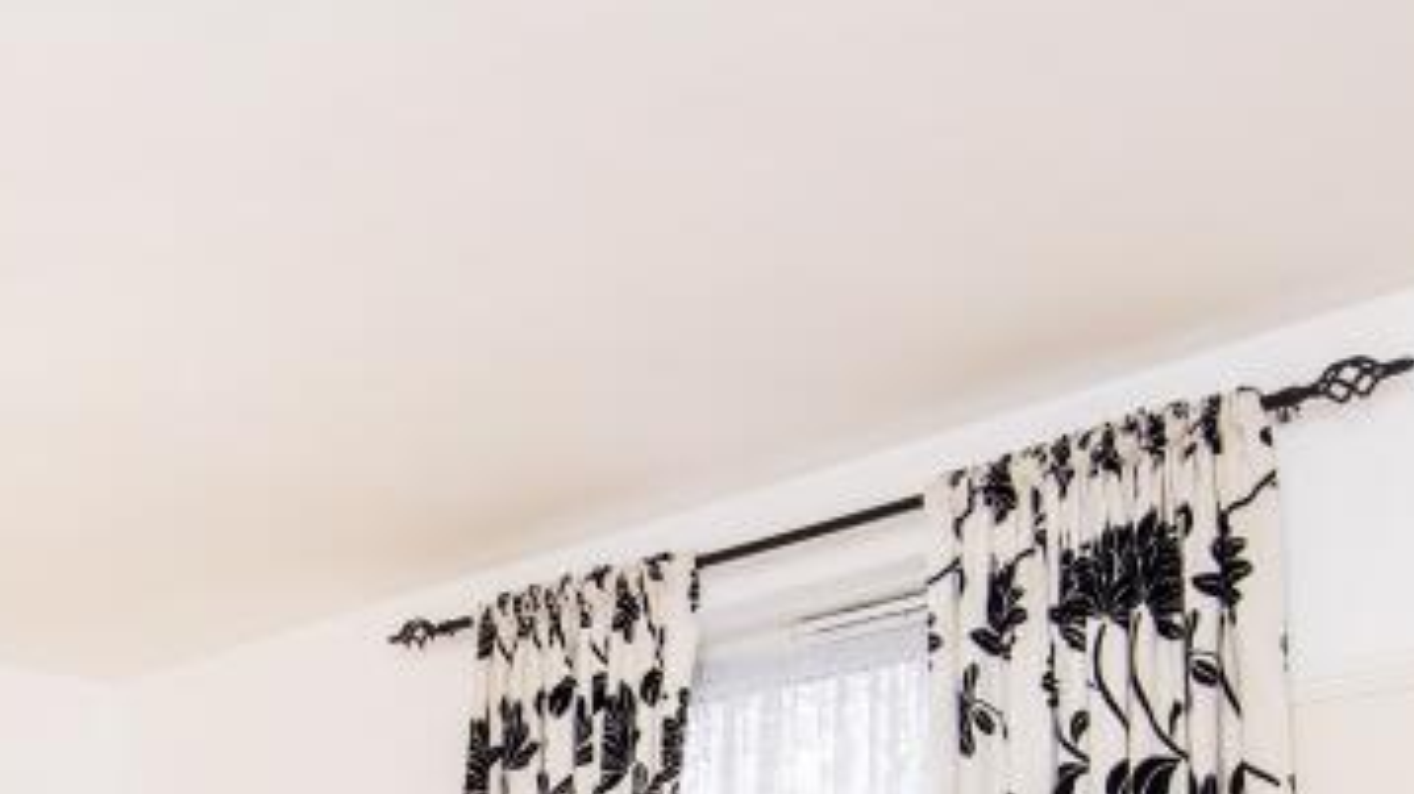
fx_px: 2024
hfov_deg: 37.1
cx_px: 269
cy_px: 1078
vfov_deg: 20.1
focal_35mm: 54
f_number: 6.3
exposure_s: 1/60
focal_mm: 18
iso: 200
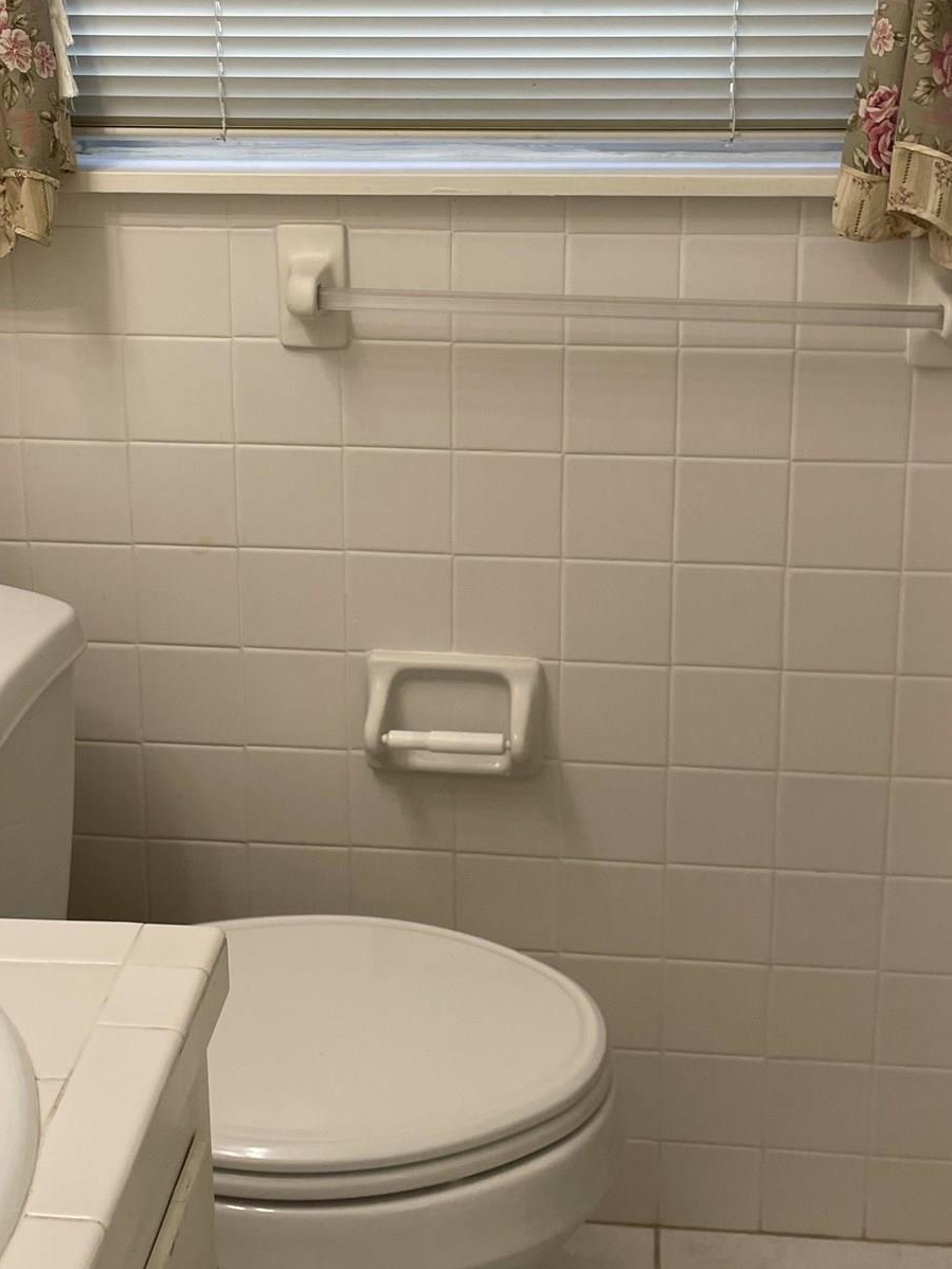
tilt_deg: -15.7
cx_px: 421
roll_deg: +1.1
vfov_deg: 37.5
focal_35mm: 50
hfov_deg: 29.1
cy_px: 363
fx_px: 1833
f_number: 1.6
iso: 64
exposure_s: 1/120
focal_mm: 4.2
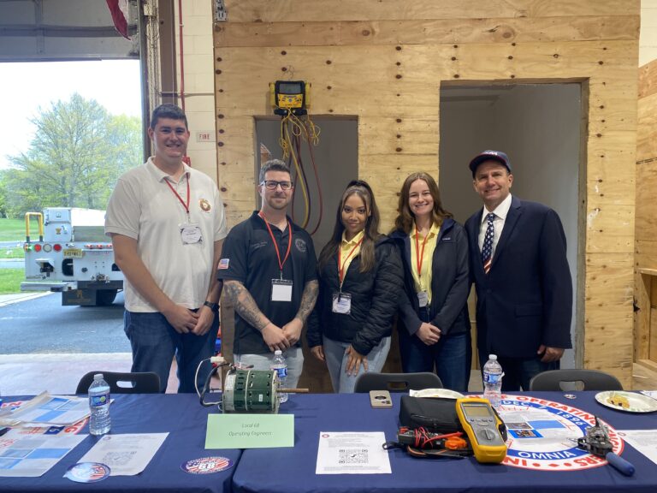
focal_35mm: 26
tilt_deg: -3.1
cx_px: 328
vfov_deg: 53.1
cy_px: 246
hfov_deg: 67.3
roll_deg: +0.3
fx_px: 493
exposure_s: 1/60
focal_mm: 4.25
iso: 64
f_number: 1.8
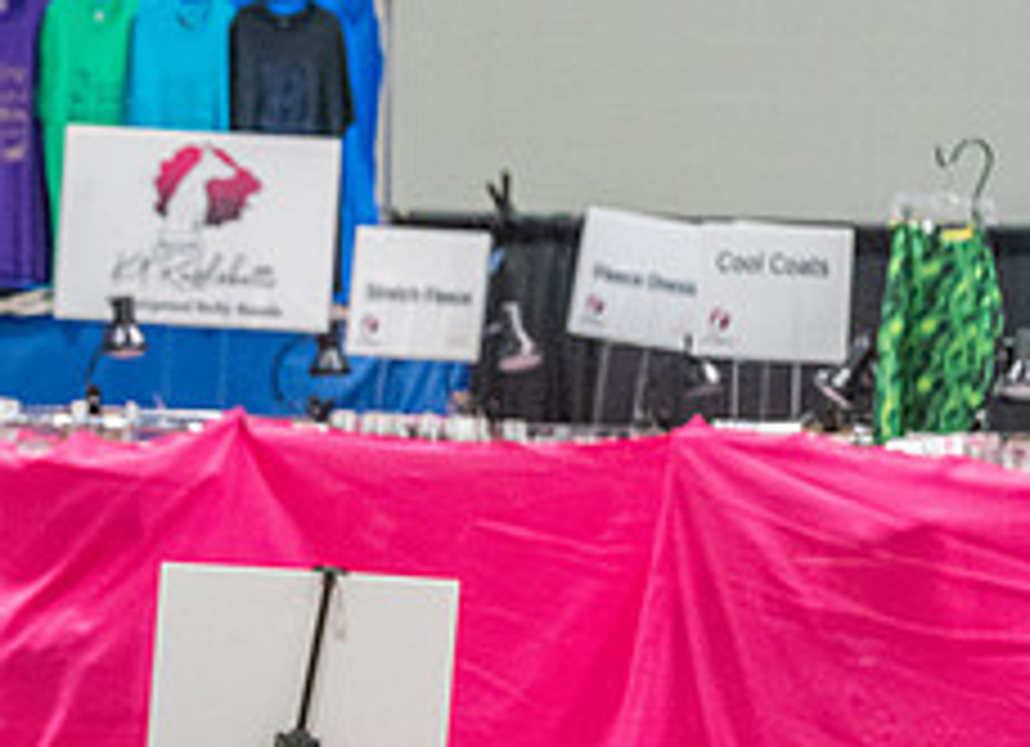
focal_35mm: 527
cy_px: 590
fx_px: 15494
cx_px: -256
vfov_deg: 2.8
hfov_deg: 3.8
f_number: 2.8
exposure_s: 1/250
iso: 6400
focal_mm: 165
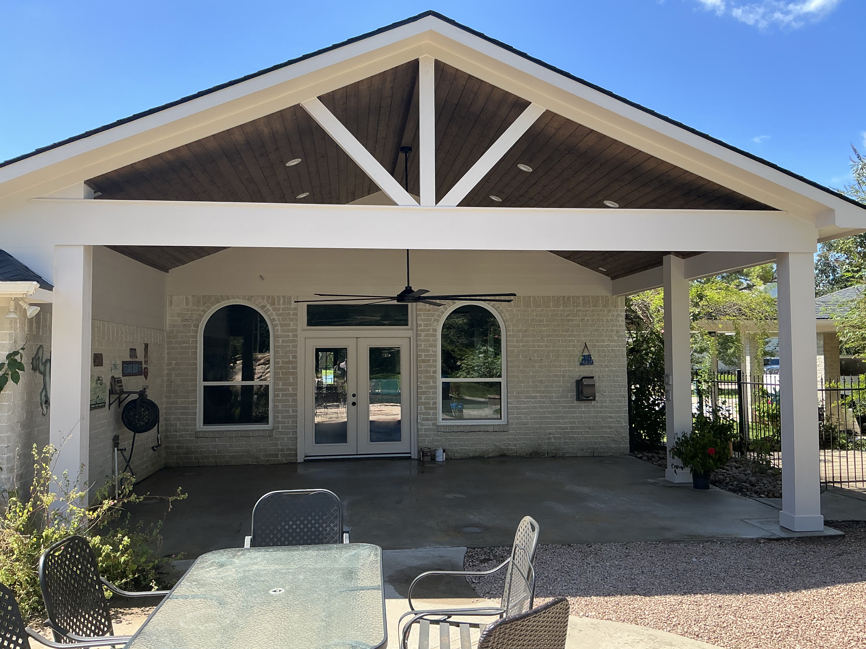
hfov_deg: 63.4
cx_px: 433
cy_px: 324
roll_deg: +0.2
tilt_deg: +1.5
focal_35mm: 28
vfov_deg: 49.7
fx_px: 700
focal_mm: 3
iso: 25
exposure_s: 1/642
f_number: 1.8
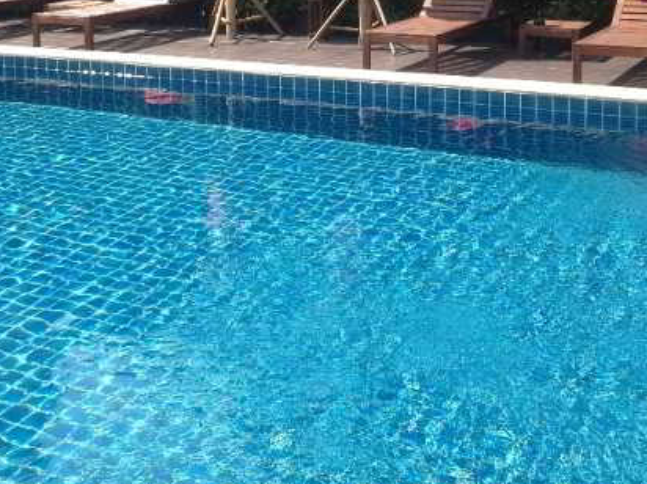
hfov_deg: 28.6
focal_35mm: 68
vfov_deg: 21.0
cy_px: 22
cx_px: 320
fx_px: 1269
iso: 50
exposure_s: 1/756
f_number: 2.4
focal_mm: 4.28
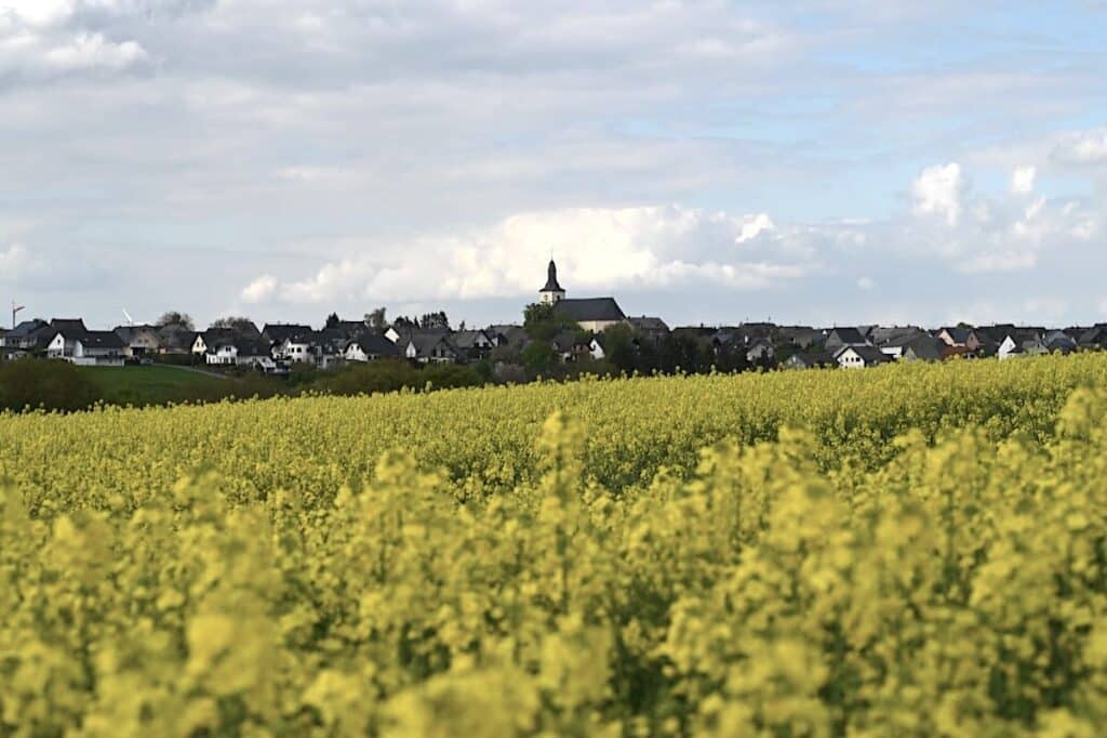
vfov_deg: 19.4
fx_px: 2152
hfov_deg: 28.9
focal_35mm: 70
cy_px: 369
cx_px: 554
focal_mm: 70
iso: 100
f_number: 8
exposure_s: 1/400
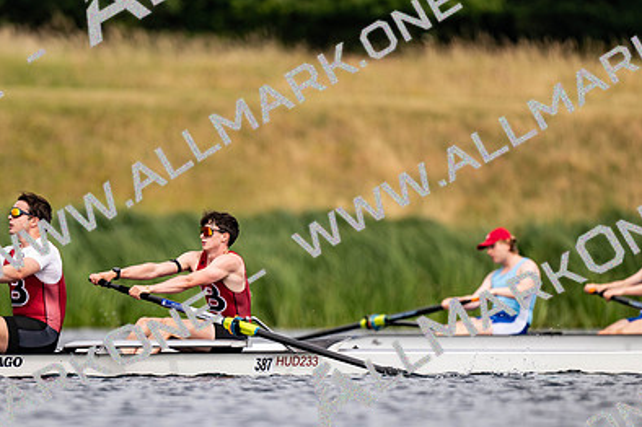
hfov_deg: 2.3
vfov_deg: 1.6
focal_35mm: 884
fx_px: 15751
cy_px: 285
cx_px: 173
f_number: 4
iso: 250
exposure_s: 1/2500
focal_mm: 600
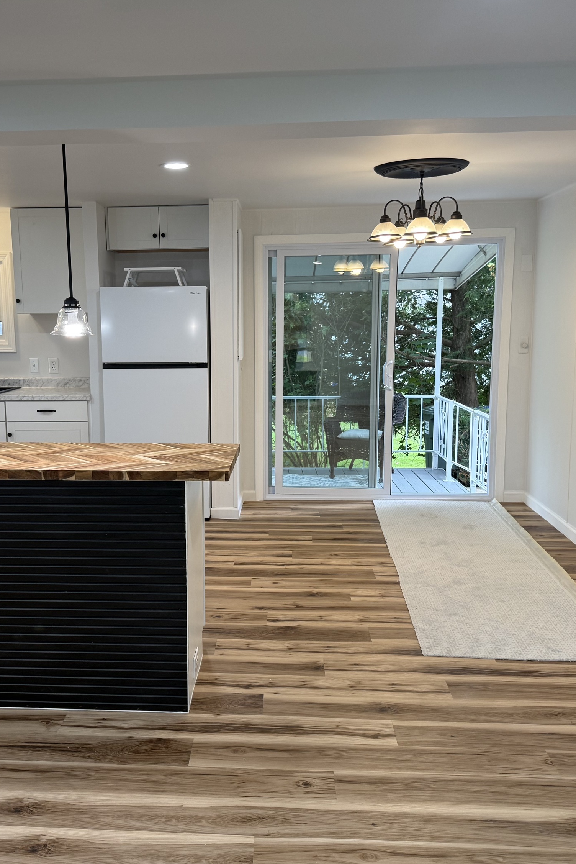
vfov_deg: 55.8
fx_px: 816
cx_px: 227
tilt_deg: -9.4
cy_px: 430
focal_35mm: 34
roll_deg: +0.8
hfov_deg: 38.7
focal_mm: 6.76
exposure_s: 1/120
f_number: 1.78
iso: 125
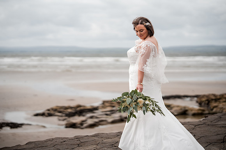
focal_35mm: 85
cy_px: 75
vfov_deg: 16.1
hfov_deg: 23.9
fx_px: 534
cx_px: 113
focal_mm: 85
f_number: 1.6
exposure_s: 1/8000
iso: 100
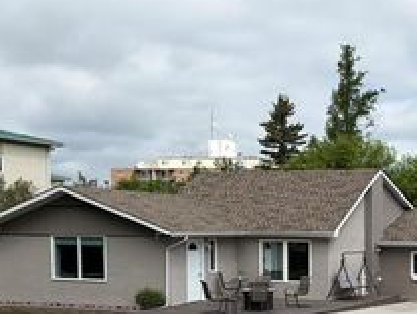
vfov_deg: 22.7
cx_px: 407
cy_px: 285
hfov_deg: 28.9
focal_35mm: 63
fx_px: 760
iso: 50
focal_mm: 5.96
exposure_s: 1/4329
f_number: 1.6
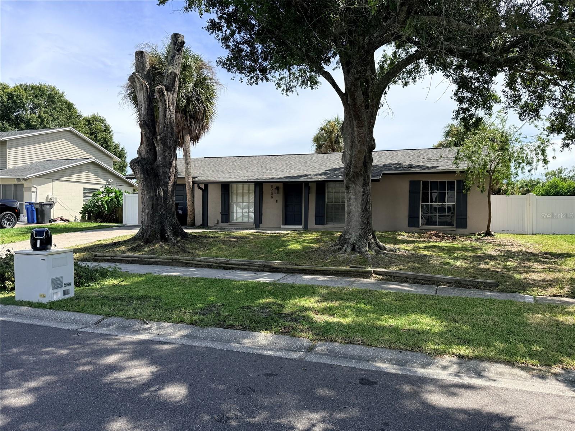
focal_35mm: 24
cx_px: 288
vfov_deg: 56.8
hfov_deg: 71.6
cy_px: 216
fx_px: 399
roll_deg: -0.7
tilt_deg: -1.2
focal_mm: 6.76
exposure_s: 1/3759
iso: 80
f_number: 1.78
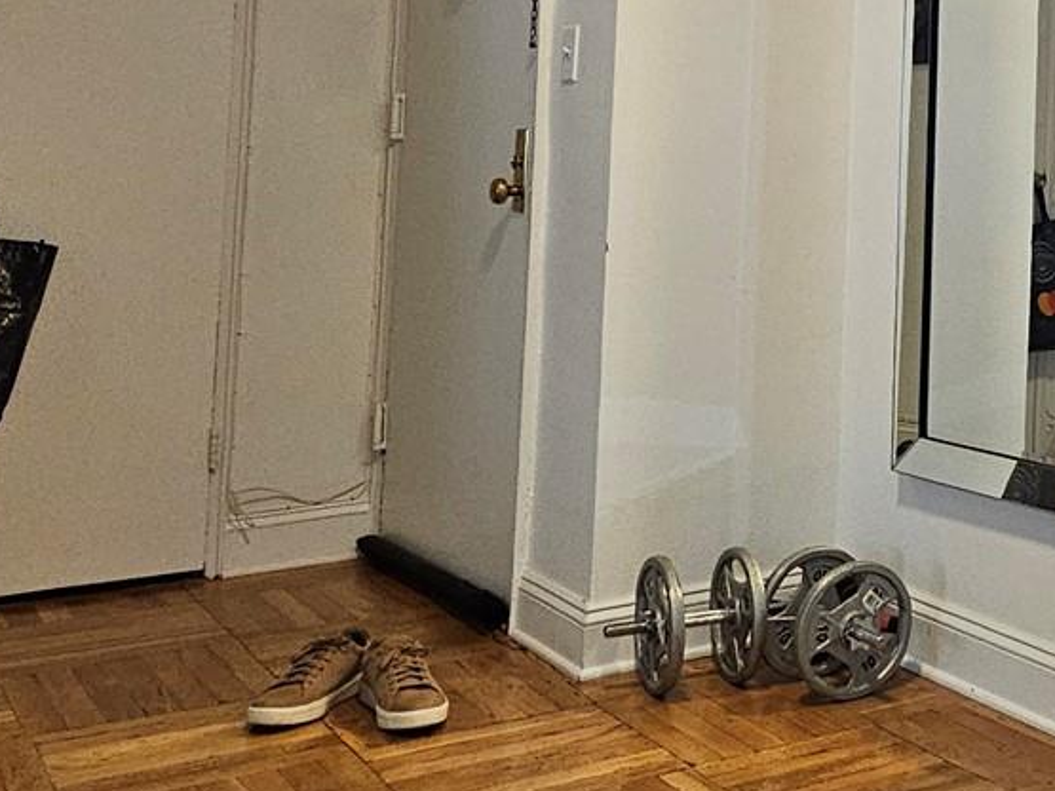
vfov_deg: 28.8
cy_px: 42
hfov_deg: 34.7
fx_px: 1463
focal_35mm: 48
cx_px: 1131
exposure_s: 1/77.4
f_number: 2.2
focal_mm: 2.2
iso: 320
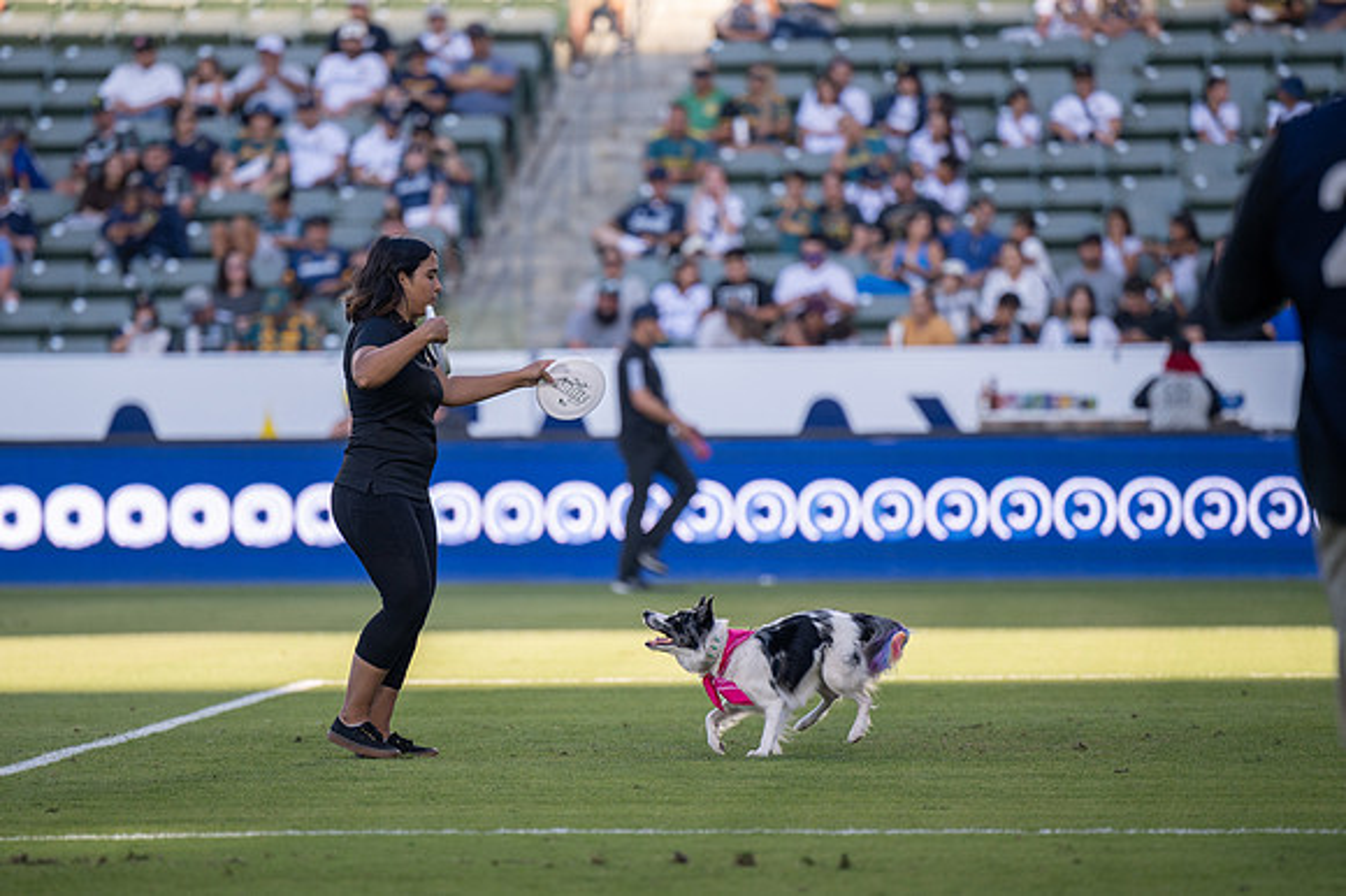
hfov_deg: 6.8
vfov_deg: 4.5
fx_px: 11329
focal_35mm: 303
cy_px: 448
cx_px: 673
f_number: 2.8
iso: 140
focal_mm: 200
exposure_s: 1/1000
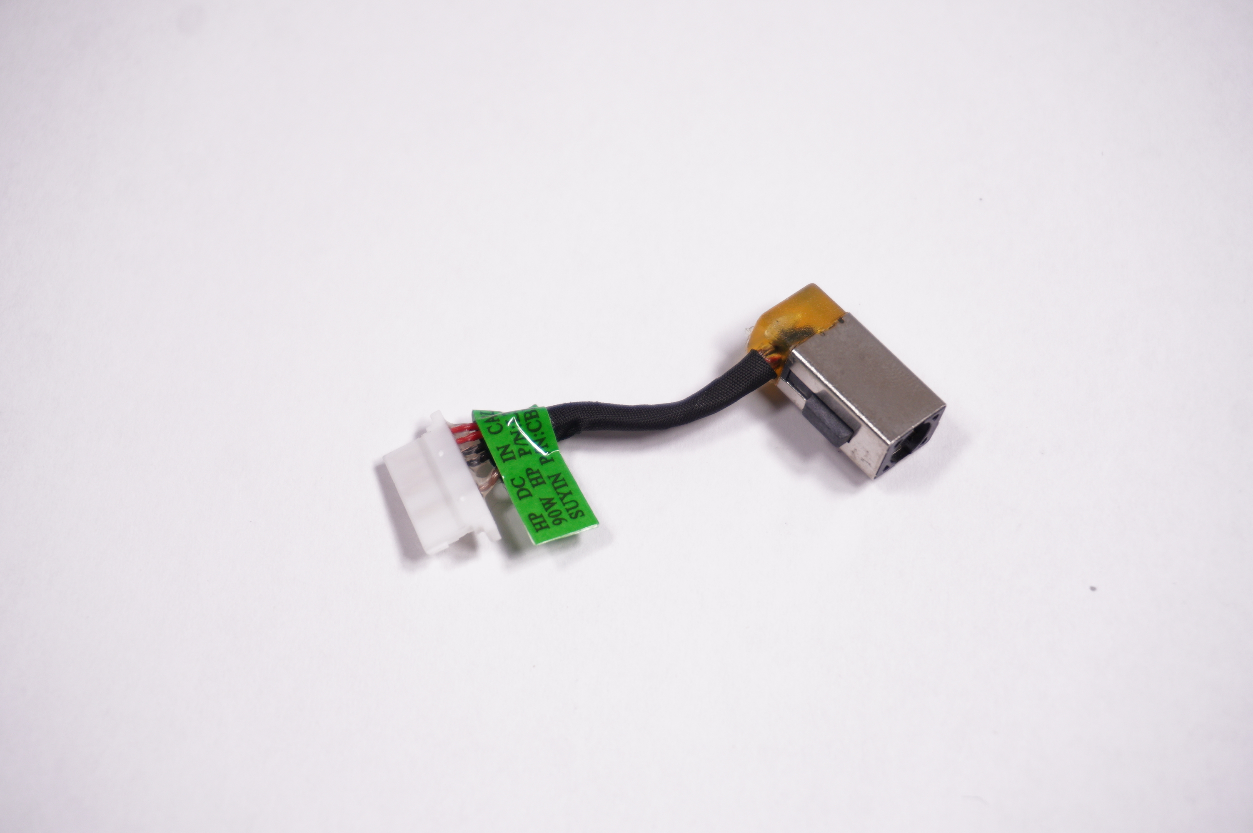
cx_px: 626
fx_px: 2452
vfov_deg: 19.3
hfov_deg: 28.7
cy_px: 416
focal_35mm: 70
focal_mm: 47
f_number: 5.6
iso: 400
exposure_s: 1/200
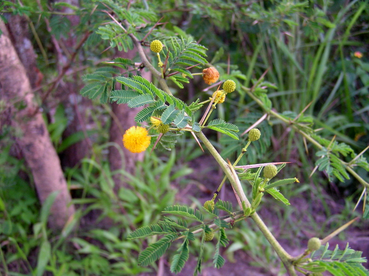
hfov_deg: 44.8
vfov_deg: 34.3
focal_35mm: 42
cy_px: 138
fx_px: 448
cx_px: 184
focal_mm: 7.1
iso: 100
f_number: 2.8
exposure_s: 1/60
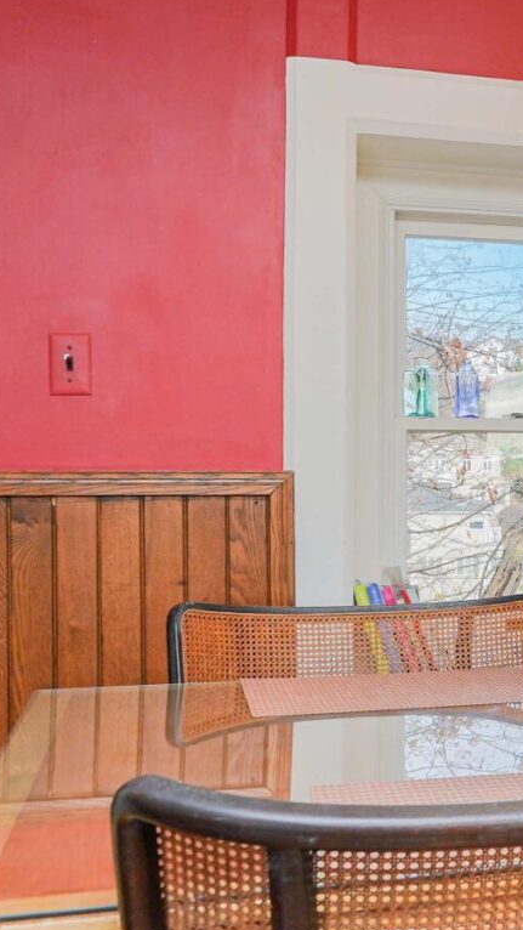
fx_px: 1380
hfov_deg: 19.3
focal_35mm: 56
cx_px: 729
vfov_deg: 37.2
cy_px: 447
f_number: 6.3
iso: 100
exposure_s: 1/80
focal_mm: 16
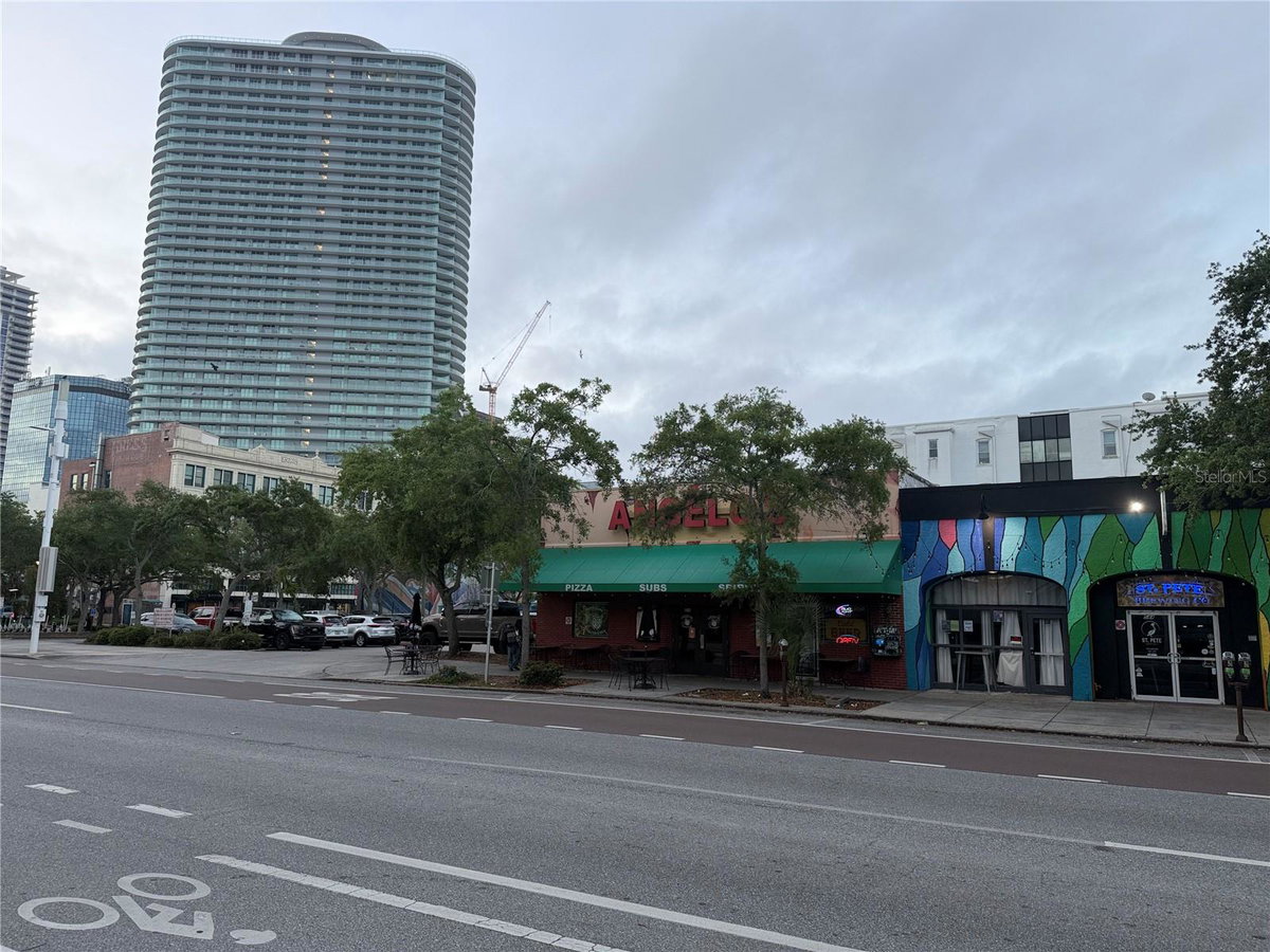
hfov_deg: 71.6
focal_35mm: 24
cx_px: 635
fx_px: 881
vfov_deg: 56.8
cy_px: 476
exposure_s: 1/177
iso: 64
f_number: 1.78
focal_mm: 6.76
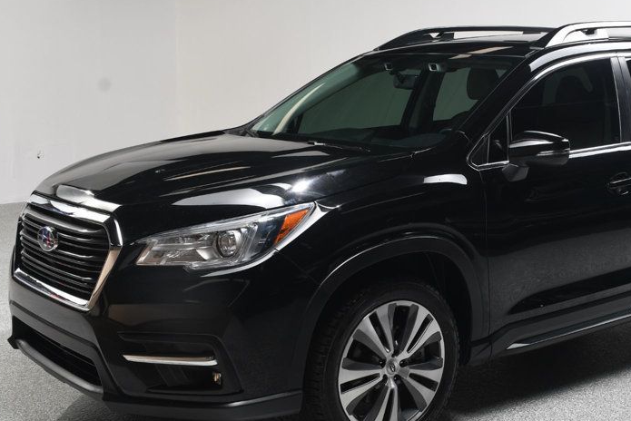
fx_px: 929
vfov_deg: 25.5
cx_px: 422
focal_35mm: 53
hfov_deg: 37.1
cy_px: 223
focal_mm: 24
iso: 100
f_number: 9
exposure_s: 1/160
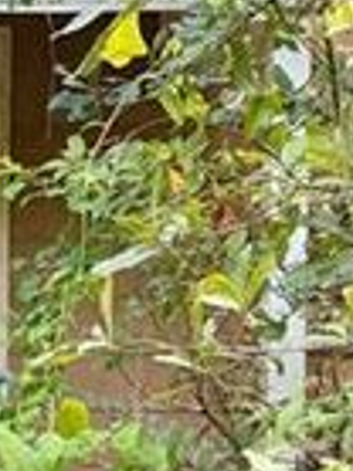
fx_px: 1566
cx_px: -204
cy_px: 402
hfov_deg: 12.2
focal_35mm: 115
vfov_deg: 16.9
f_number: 1.78
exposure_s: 1/203
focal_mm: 6.76
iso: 200
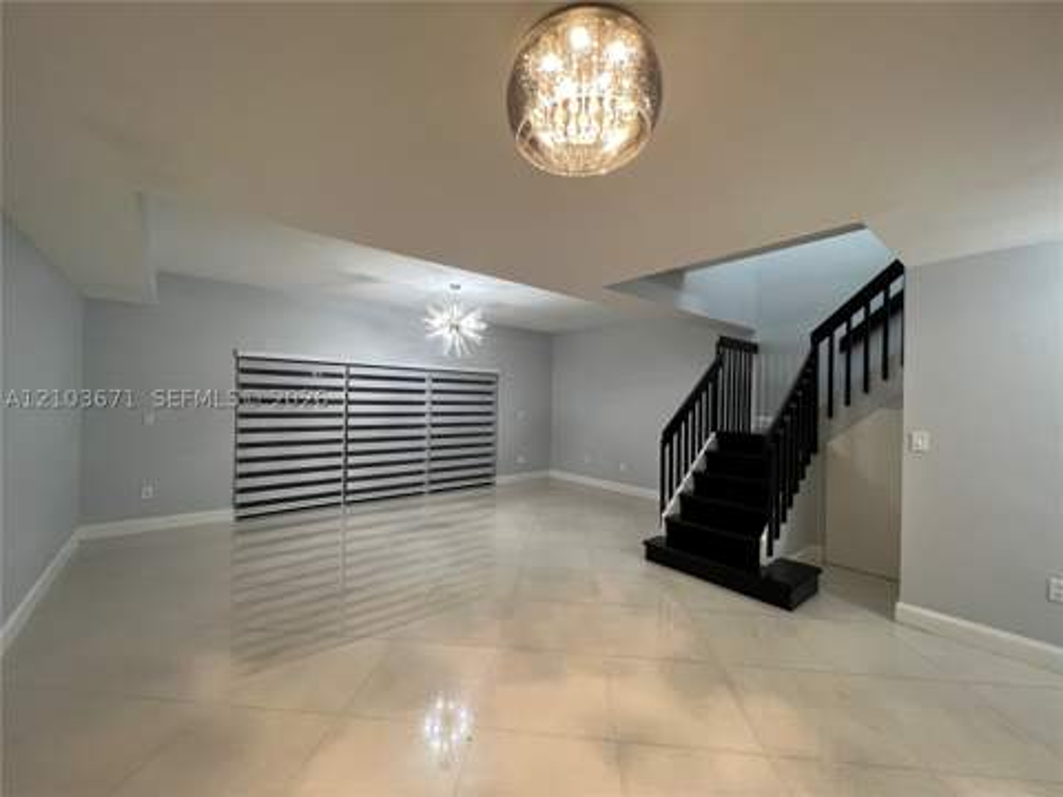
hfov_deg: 106.2
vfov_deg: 89.9
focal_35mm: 13
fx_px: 399
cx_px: 532
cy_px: 398
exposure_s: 1/60
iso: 160
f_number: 1.8
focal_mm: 1.57
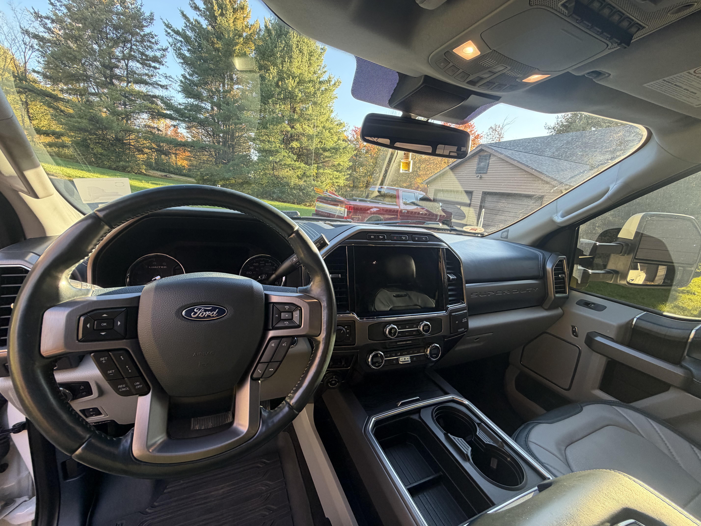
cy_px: 263
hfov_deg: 102.1
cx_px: 350
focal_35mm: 14
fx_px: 284
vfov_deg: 85.7
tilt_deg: -15.6
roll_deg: -5.4
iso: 160
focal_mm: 2.22
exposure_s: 1/121
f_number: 2.2
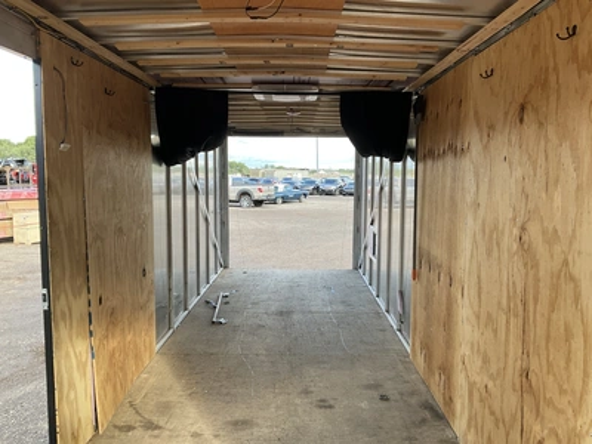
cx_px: 296
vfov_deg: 48.2
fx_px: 496
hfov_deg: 61.7
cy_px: 222
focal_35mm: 29
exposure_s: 1/122
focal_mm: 3
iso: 25
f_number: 1.8
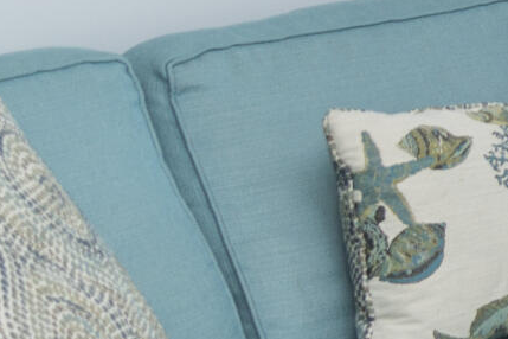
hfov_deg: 9.4
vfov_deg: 8.0
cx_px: 1554
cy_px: -183
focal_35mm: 168
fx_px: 2370
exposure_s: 1/250
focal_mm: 24
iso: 125
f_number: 3.5
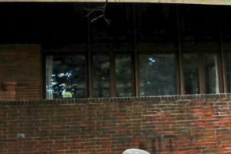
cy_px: 46
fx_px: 455
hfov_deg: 28.2
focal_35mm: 71
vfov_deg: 19.1
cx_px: 160
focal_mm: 18
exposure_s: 1/250
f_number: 11
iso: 1000
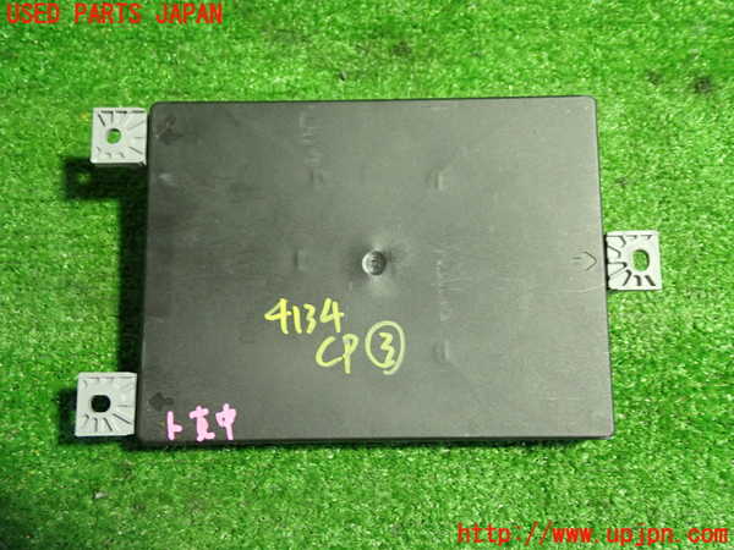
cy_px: 275
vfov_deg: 39.7
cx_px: 367
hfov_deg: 51.4
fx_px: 763
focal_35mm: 36
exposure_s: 1/40
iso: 640
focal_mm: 6.37
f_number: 2.5
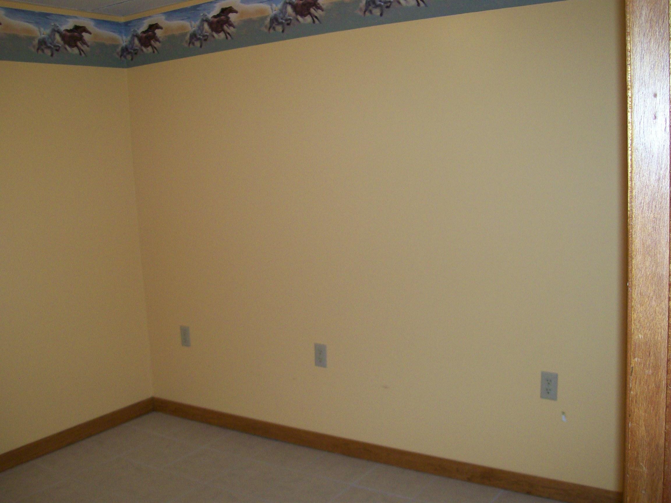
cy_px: 252
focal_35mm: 36
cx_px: 336
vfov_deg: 39.7
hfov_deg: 51.4
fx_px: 698
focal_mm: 6
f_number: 2.7
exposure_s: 1/64
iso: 140
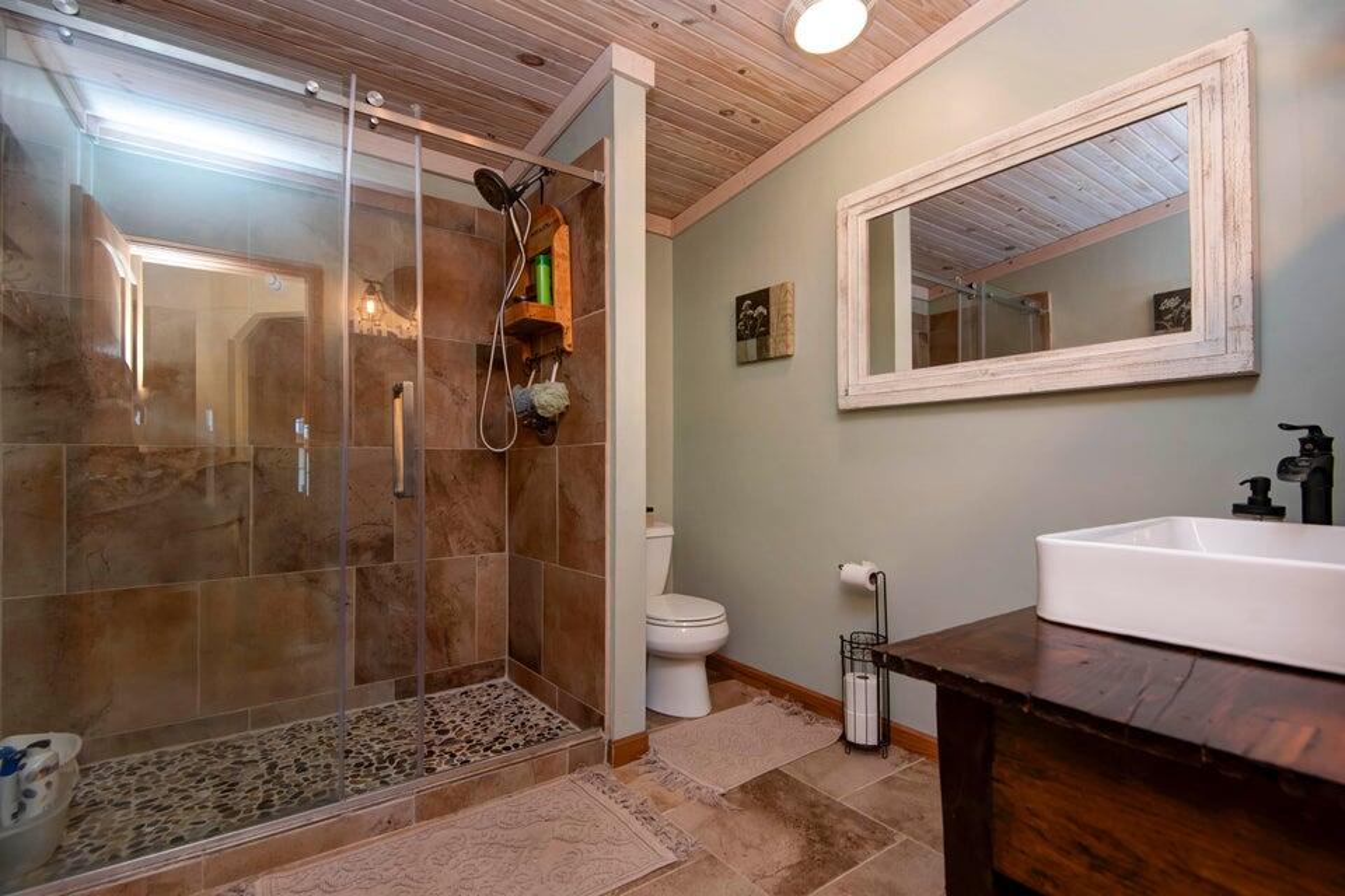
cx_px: 672
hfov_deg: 96.7
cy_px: 448
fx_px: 598
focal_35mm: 16
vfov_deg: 73.7
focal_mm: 16
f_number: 6.3
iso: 320
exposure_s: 1/8
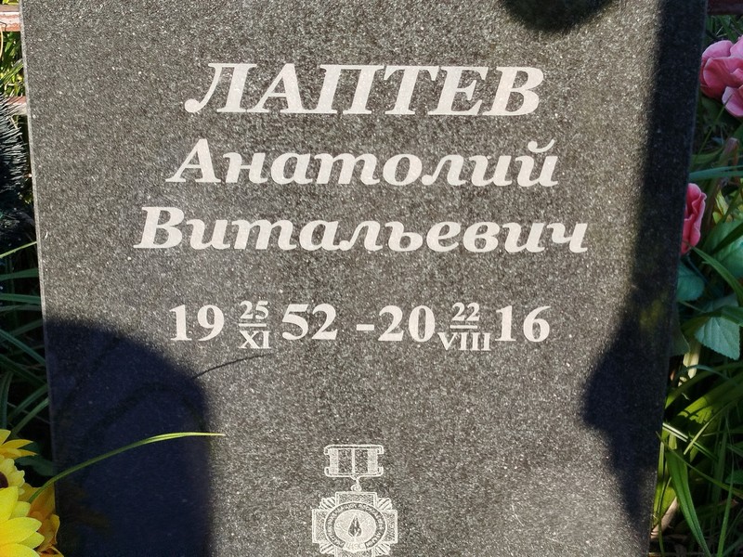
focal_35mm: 31
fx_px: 665
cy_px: 278
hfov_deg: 58.4
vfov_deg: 45.4
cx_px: 372
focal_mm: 5.31
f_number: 1.7
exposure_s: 1/176
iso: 50
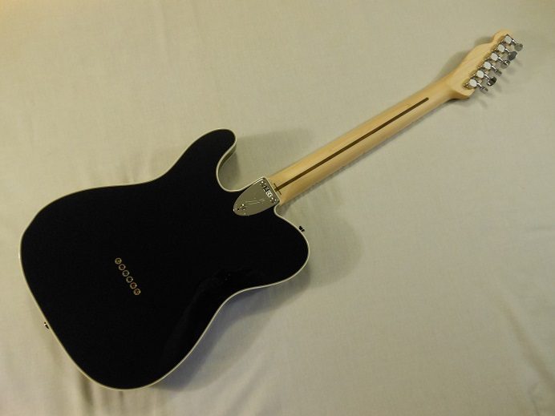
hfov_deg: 69.4
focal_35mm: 25
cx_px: 278
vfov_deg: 54.9
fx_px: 401
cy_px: 208
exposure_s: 1/30
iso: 320
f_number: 3.2
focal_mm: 4.5
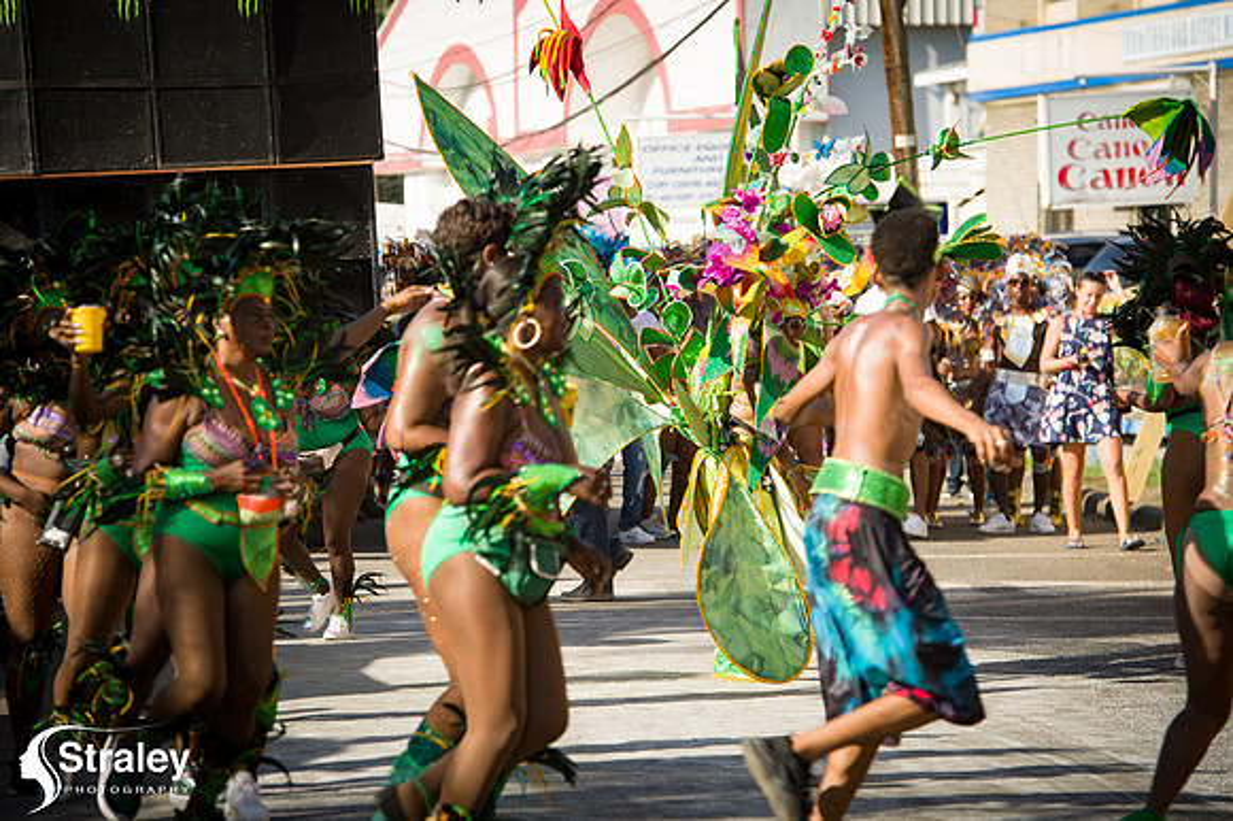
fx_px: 5477
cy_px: 410
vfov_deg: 8.6
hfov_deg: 12.8
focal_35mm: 160
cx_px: 616
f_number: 7.1
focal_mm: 160
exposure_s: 1/200
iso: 100
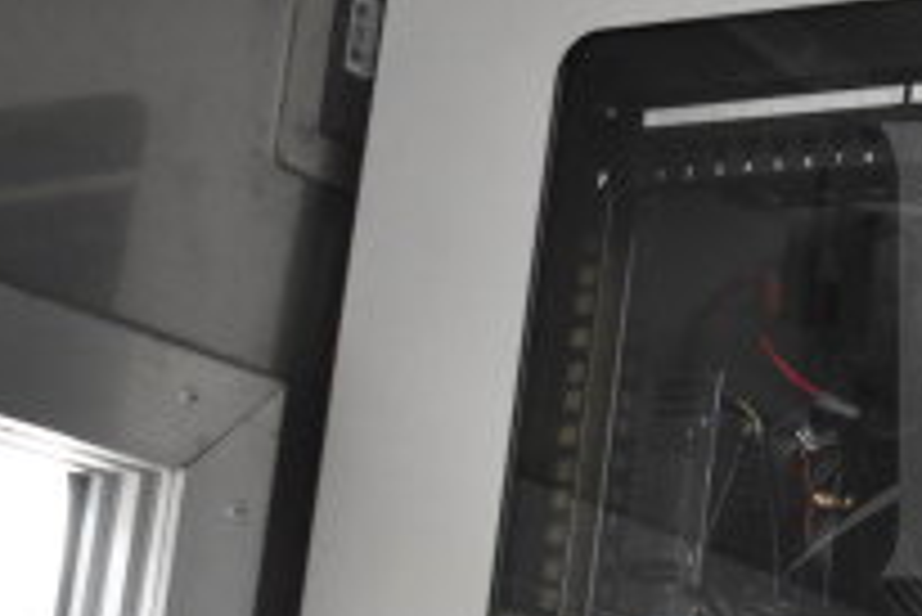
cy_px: 479
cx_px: 1282
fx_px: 2857
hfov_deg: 17.0
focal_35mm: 111
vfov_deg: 12.3
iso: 3200
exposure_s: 1/40
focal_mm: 25
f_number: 4
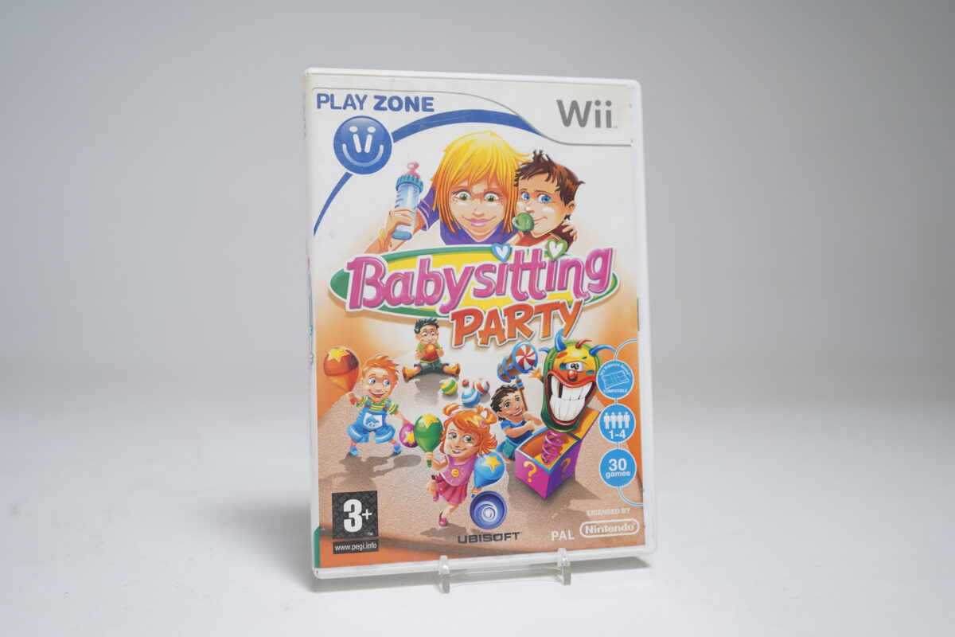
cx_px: 478
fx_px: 1008
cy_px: 318
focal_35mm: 38
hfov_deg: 50.7
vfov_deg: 35.1
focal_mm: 38
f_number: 4
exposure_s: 1/20
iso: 160
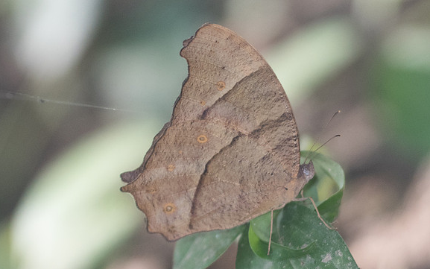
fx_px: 6295
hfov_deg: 3.9
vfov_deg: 2.4
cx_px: 260
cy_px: 147
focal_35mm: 537
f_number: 3.5
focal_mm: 150
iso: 1000
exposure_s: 1/250
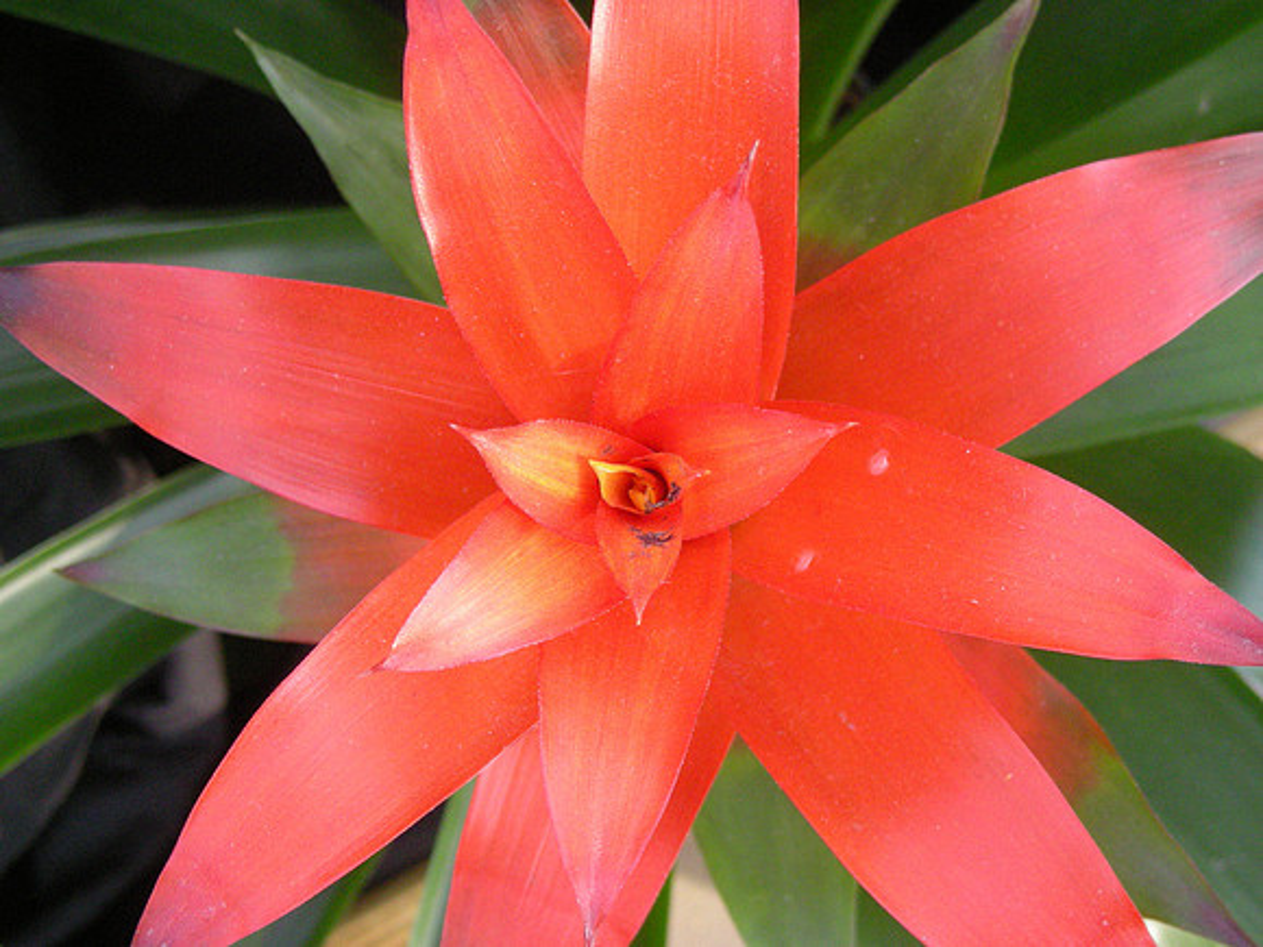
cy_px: 474
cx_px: 632
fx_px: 2773
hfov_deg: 25.7
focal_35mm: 76
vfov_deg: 19.4
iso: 283
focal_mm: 12.3
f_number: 3.9
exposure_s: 1/67.3
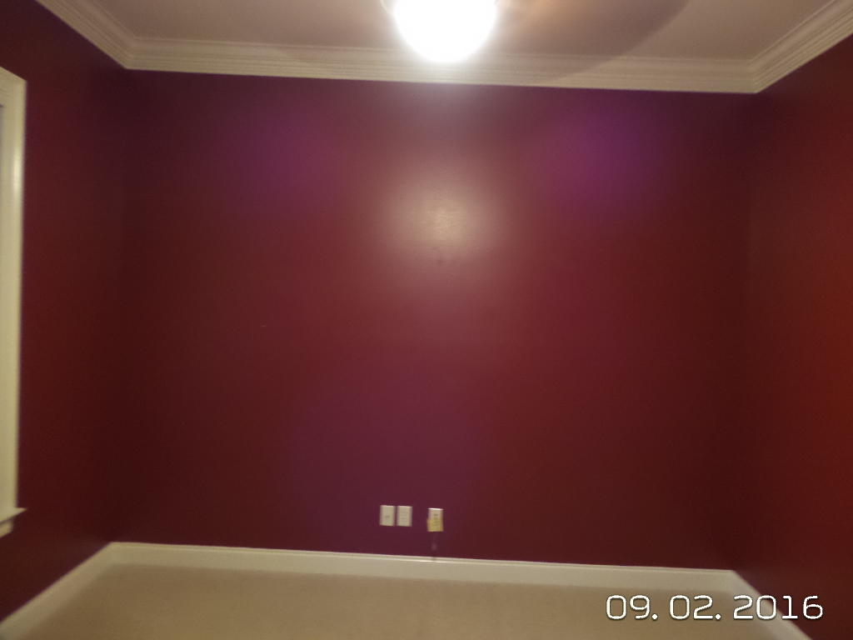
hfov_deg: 73.9
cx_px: 426
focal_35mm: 23
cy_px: 320
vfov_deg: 58.9
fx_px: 567
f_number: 2.8
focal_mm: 4.1
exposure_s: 1/8
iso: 800
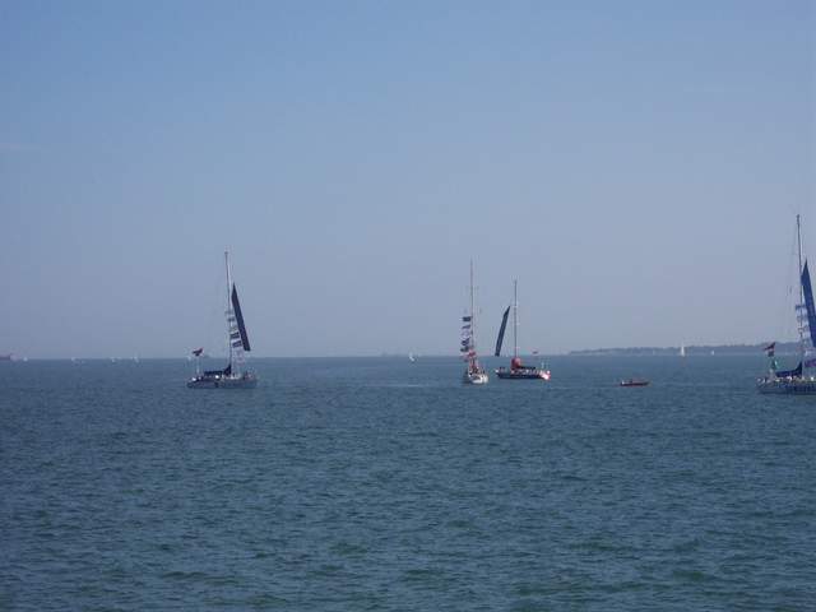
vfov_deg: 13.0
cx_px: 408
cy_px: 306
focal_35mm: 114
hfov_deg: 17.3
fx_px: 2687
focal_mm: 24
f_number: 8
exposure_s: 1/500
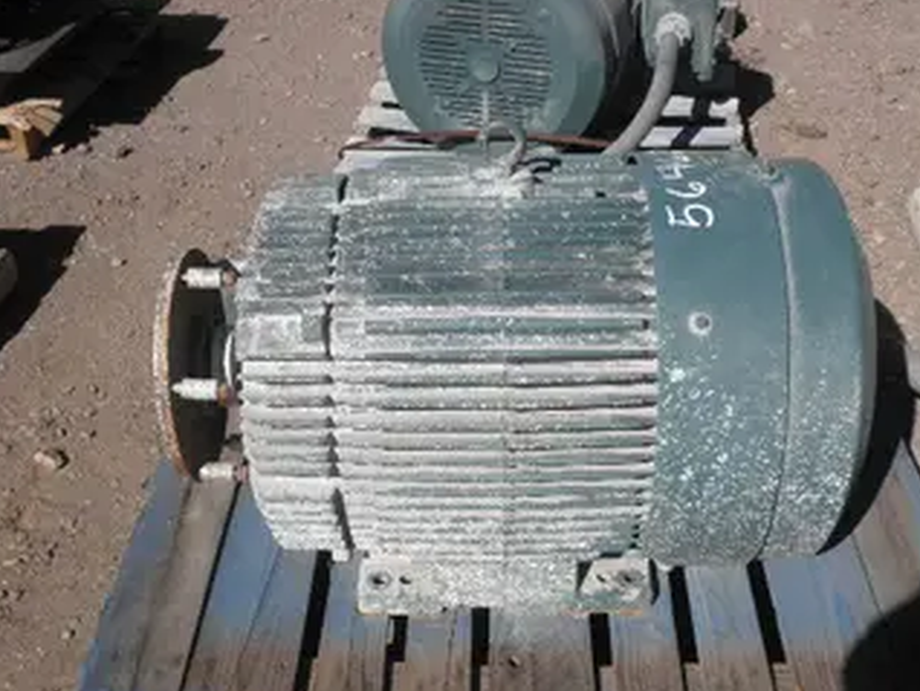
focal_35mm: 44
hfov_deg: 42.9
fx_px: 1170
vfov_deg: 32.8
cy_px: 425
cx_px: 457
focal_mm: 6.1
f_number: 9.1
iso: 64
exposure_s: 1/200
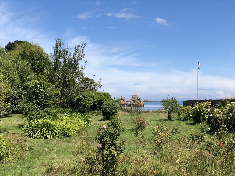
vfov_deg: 28.0
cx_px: 118
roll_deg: +1.2
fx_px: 353
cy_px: 88
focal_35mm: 52
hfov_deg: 36.8
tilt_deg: +1.8
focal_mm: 6
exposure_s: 1/1372
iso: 16
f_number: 2.4
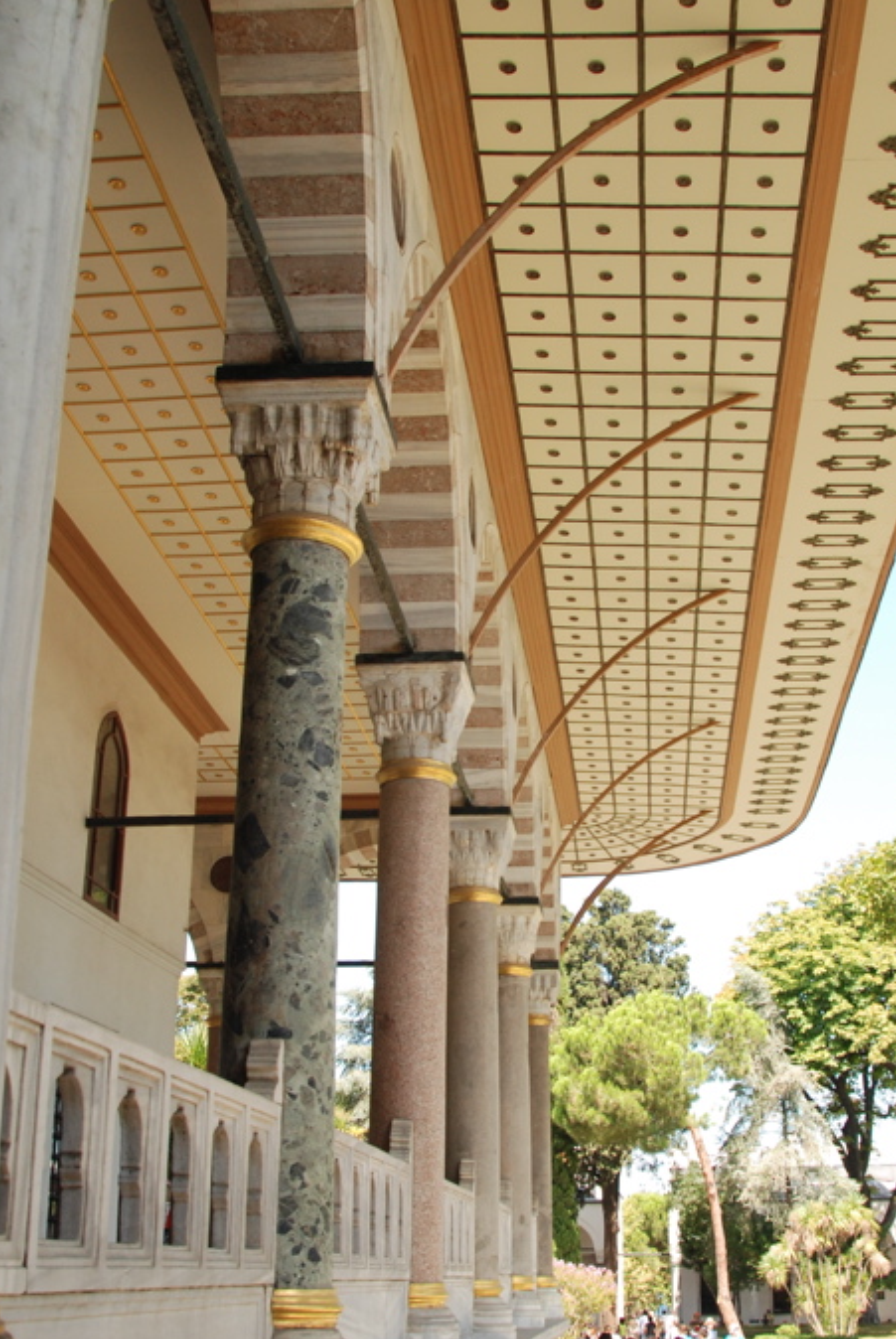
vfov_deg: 47.3
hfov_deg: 32.6
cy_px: 728
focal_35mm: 41
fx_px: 1527
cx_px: 557
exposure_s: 1/200
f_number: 7.1
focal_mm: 18
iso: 320
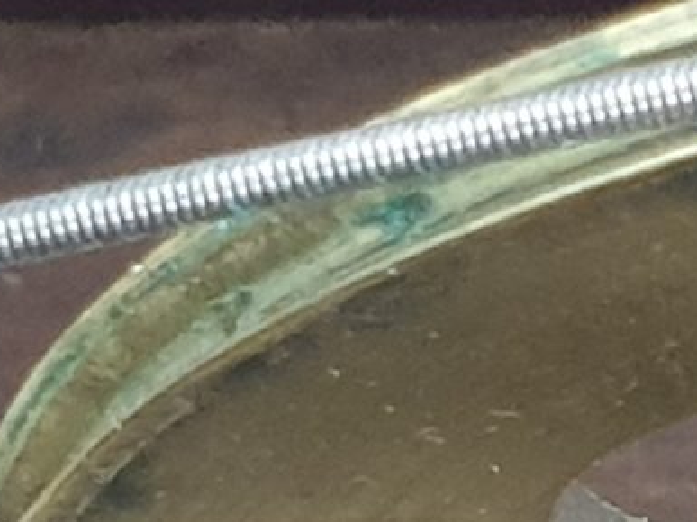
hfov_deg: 10.6
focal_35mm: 172
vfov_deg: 8.5
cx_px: 1356
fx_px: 3462
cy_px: 763
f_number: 2.4
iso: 200
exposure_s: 1/50
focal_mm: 4.3
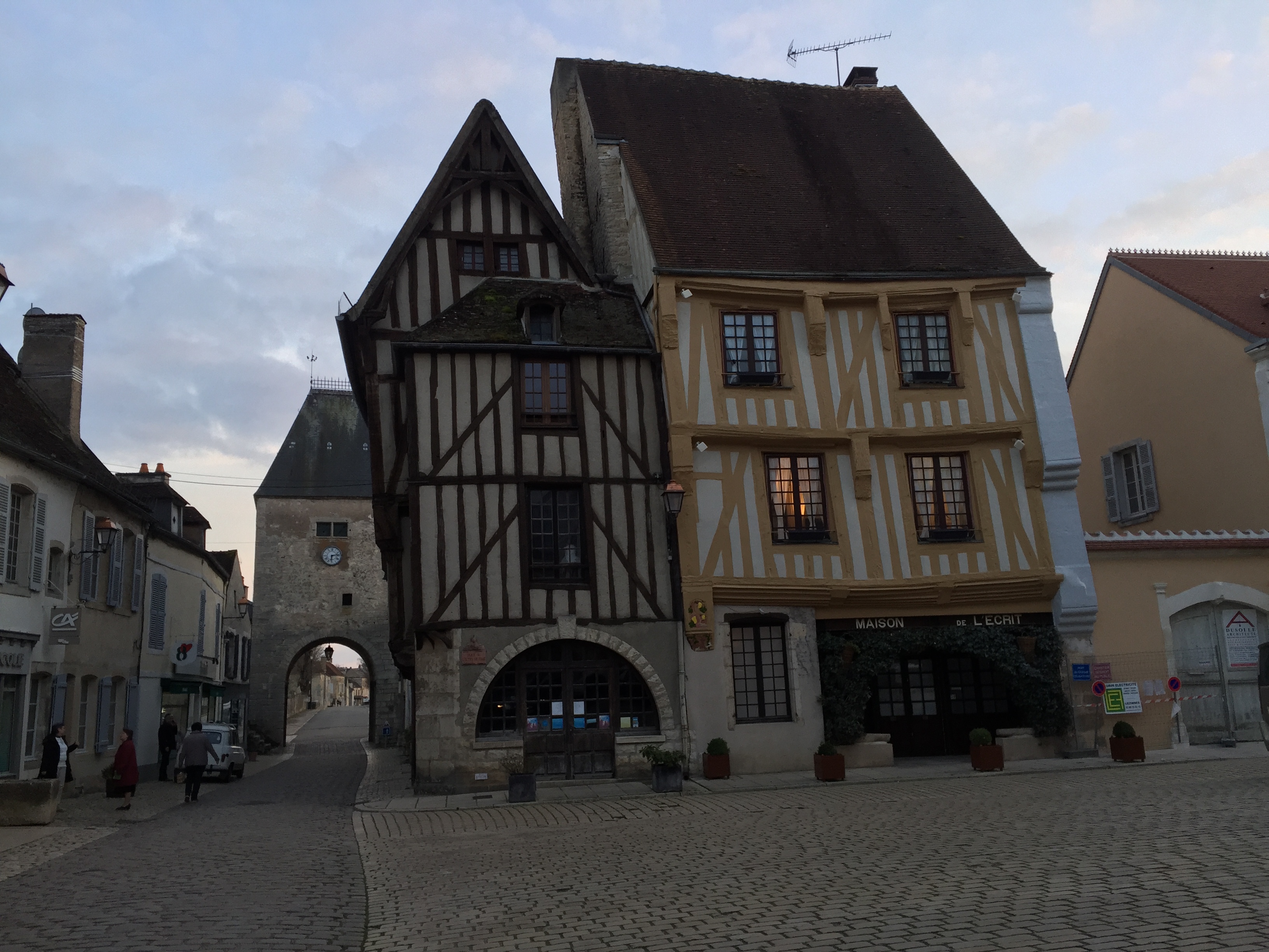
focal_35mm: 29
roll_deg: +1.6
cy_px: 476
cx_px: 634
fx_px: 1063
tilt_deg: +12.1
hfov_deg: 61.7
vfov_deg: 48.2
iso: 50
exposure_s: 1/100
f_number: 2.2
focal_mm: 4.15
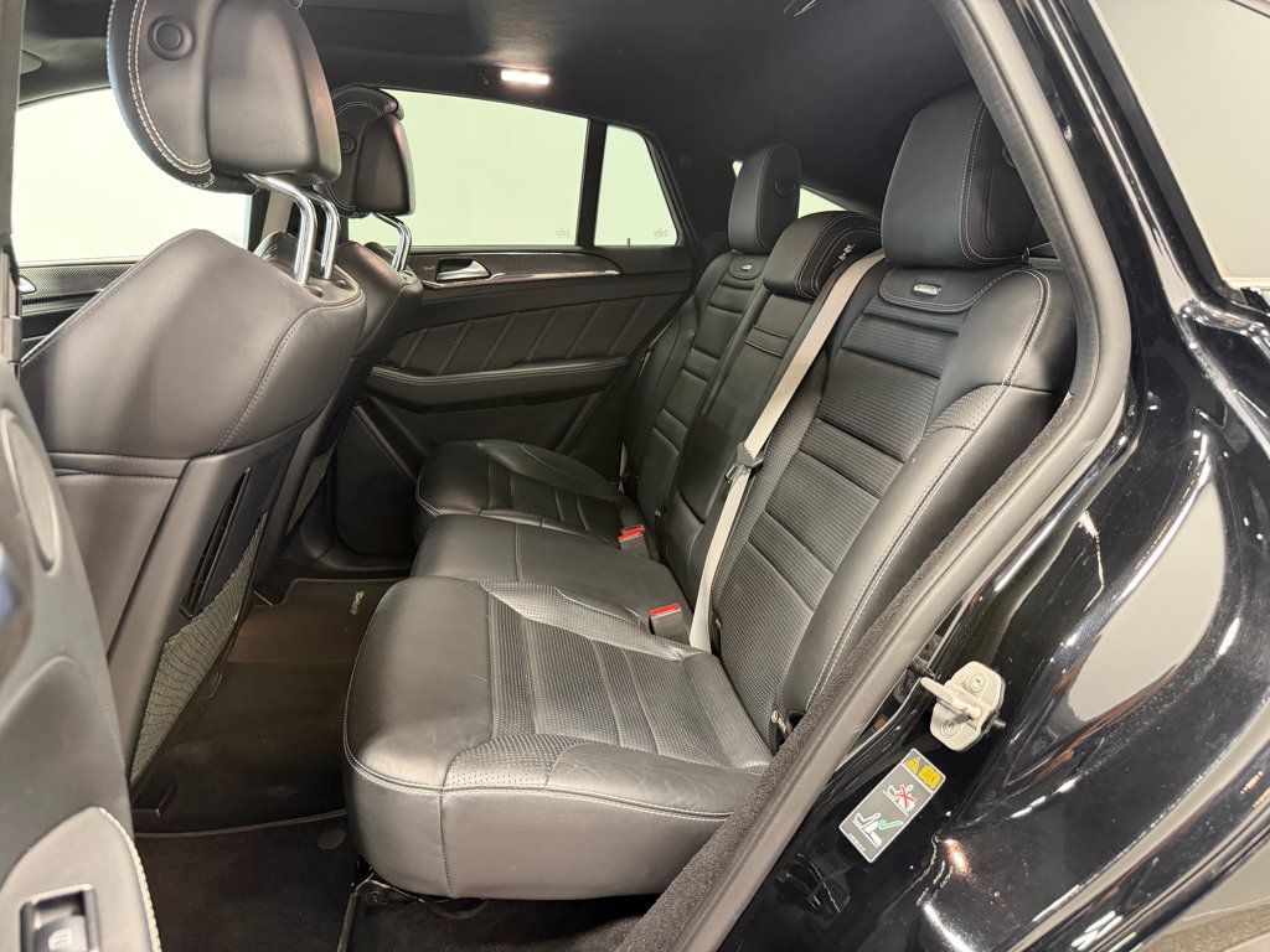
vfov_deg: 56.8
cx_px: 635
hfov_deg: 71.6
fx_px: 881
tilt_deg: -15.4
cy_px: 476
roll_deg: -1.8
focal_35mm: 24
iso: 500
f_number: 1.78
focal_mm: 6.76
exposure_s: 1/60
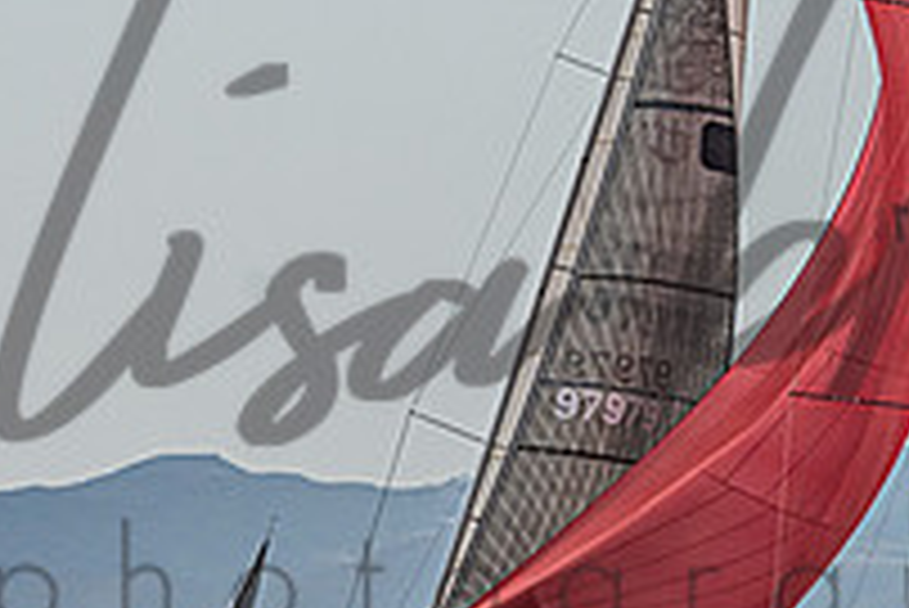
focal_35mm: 703
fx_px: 17763
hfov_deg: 2.9
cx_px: 898
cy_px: 191
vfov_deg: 2.0
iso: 400
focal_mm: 185
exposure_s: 1/3200
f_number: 8
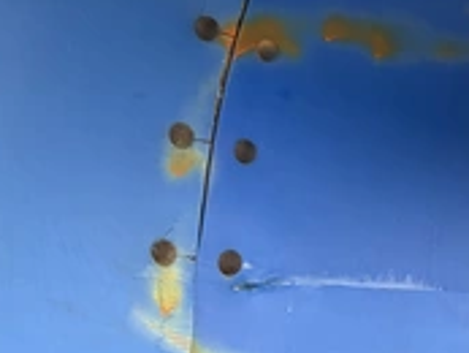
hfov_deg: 27.2
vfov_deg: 21.7
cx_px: 480
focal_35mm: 67
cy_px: 68
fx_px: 908
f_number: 1.8
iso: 32
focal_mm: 3
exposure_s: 1/122
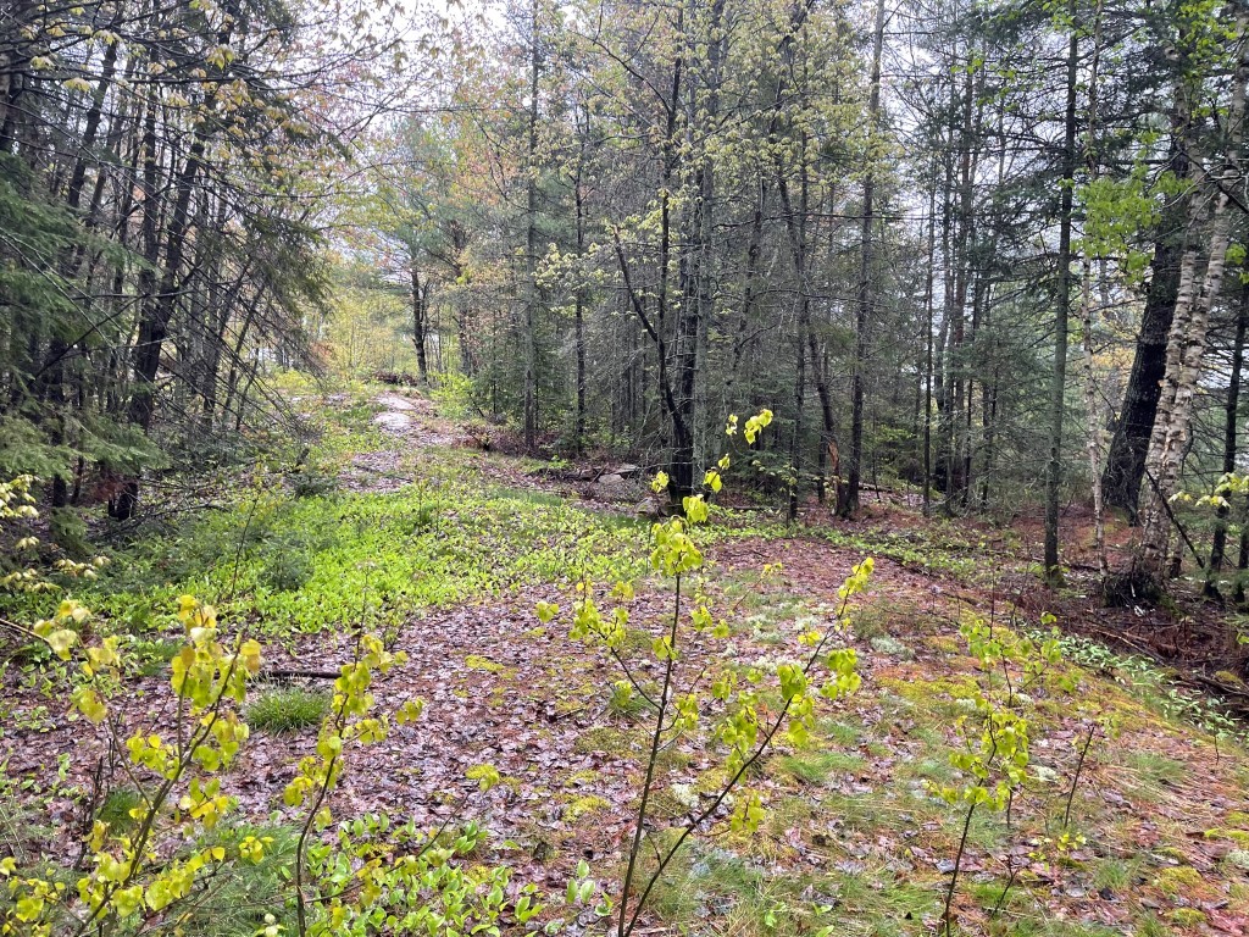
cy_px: 468
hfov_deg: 69.4
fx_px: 902
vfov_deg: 54.9
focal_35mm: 25
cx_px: 624
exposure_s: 1/235
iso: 32
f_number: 1.6
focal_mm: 5.1
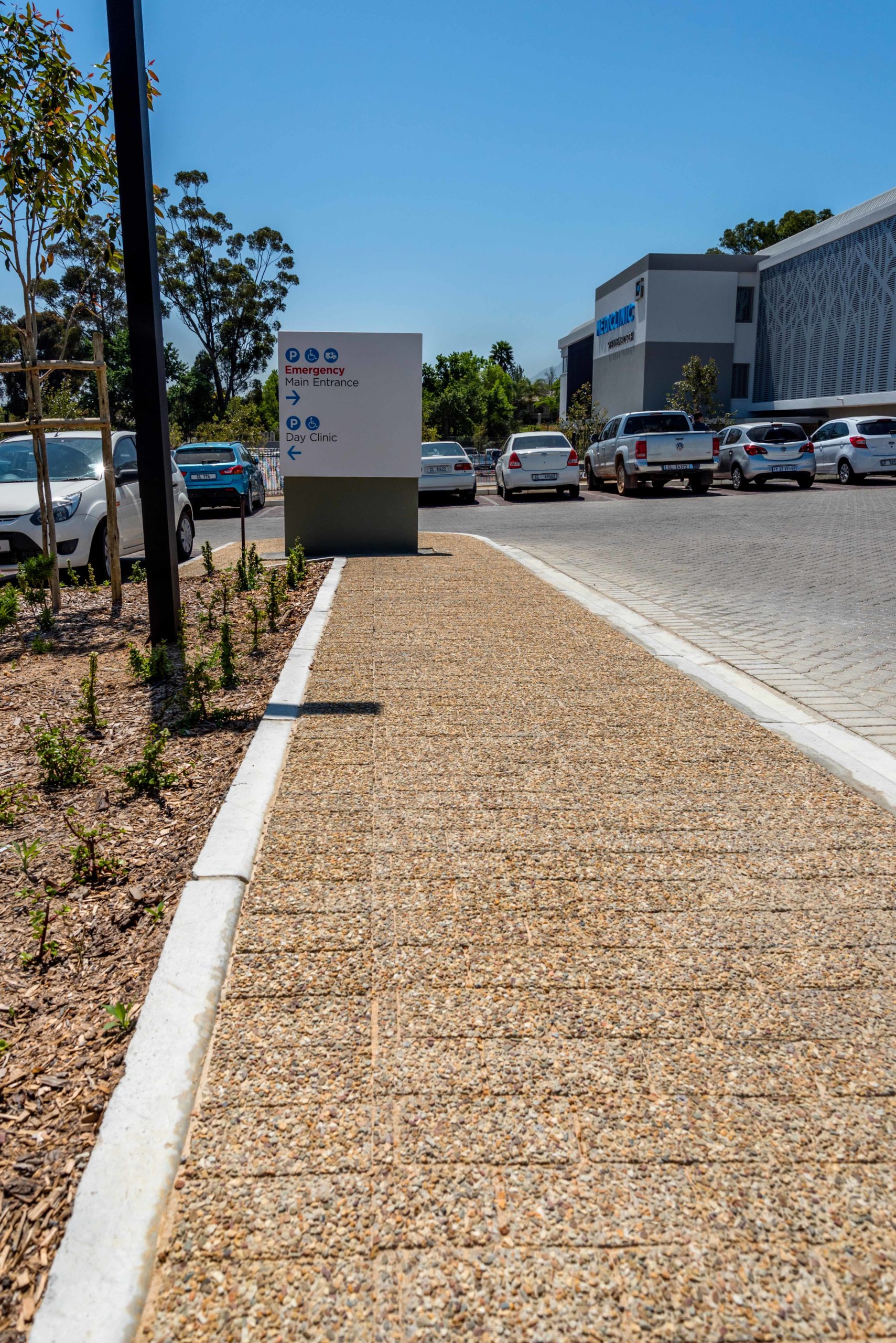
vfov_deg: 73.7
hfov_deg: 53.2
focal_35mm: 24
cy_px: 672
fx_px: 895
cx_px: 448
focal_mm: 24
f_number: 9
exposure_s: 1/1600
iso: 250
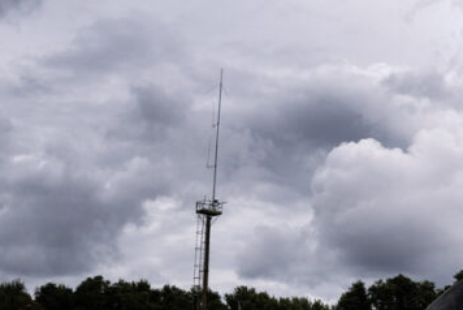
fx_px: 888
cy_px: 197
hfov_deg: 25.9
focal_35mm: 69
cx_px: 566
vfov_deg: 19.7
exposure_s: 1/400
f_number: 4.5
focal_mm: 24
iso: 100
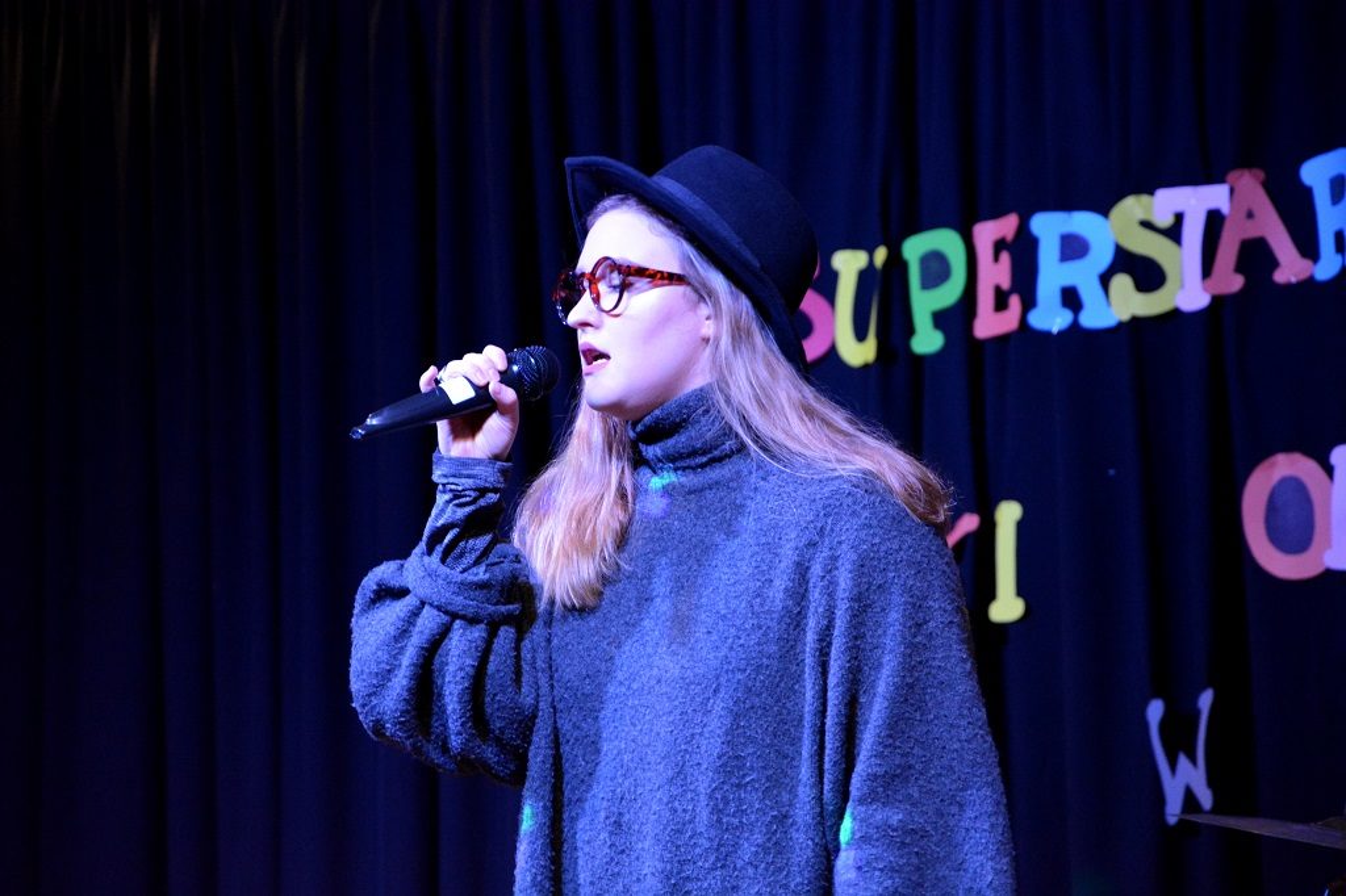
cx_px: 673
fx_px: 5887
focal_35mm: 158
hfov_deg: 13.0
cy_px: 448
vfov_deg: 8.7
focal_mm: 105
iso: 4000
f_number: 5.6
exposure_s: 1/60
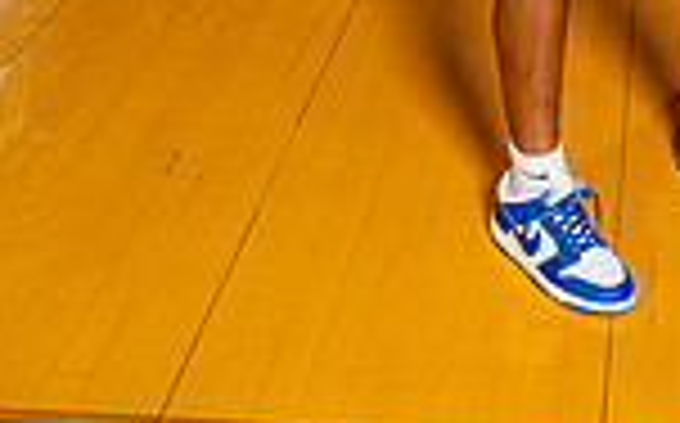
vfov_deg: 12.3
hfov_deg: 22.7
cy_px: -536
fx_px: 1629
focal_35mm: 88
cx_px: 662
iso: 160
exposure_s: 1/250
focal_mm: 29
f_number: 4
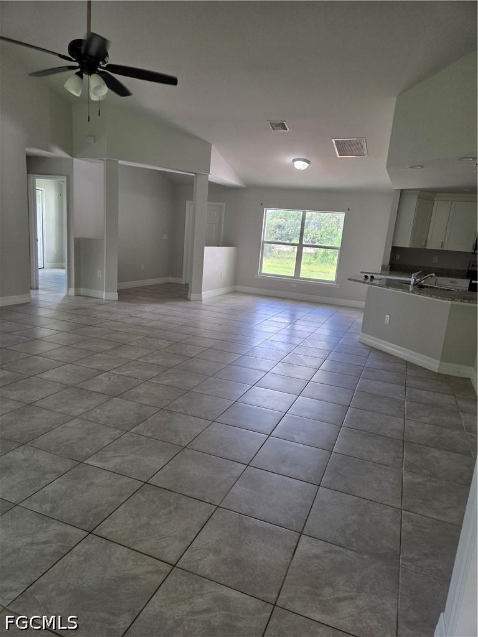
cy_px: 318
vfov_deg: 73.9
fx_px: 423
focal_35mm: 23
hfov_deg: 58.9
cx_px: 239
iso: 200
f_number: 1.8
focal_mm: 5.4
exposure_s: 1/180
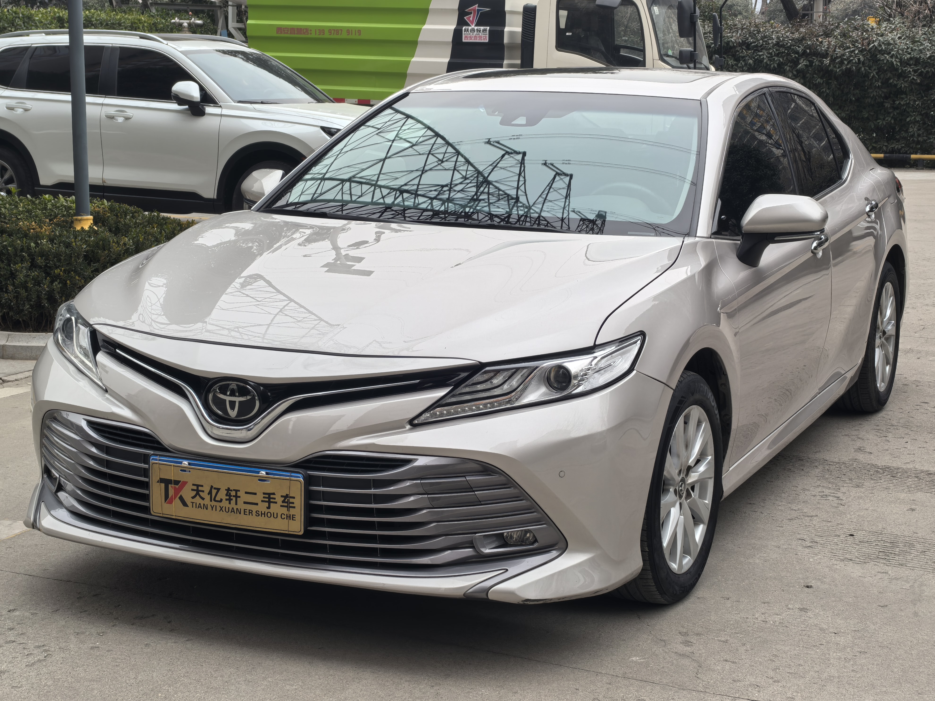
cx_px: 468
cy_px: 344
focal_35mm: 62
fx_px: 1675
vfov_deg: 23.7
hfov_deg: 31.2
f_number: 2
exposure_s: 1/135
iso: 50
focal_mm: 5.75
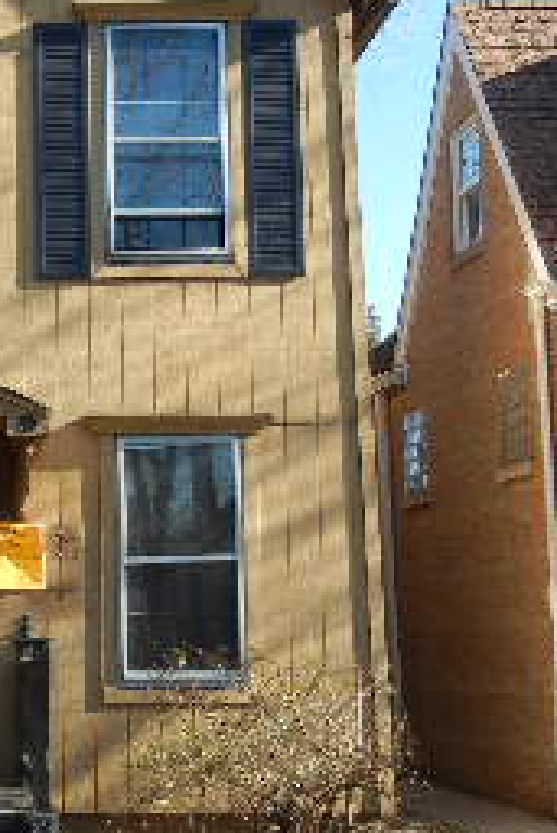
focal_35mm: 78
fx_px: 1808
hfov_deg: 16.6
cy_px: 456
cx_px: -163
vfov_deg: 26.0
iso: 160
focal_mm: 5.4
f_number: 3.5
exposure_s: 1/506
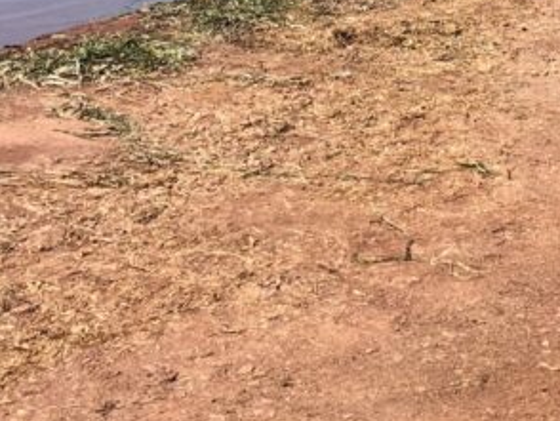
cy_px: -242
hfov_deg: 19.1
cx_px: 514
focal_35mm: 101
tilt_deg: +0.2
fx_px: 1635
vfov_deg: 13.7
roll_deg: -1.2
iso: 25
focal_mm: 4.15
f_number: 2.2
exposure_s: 1/1326
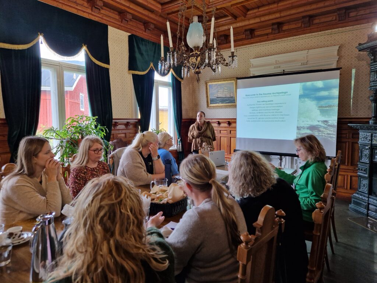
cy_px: 142
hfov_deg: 73.9
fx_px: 250
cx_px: 188
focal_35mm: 23
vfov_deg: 58.9
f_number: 1.8
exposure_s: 1/53
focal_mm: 5.4
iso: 160
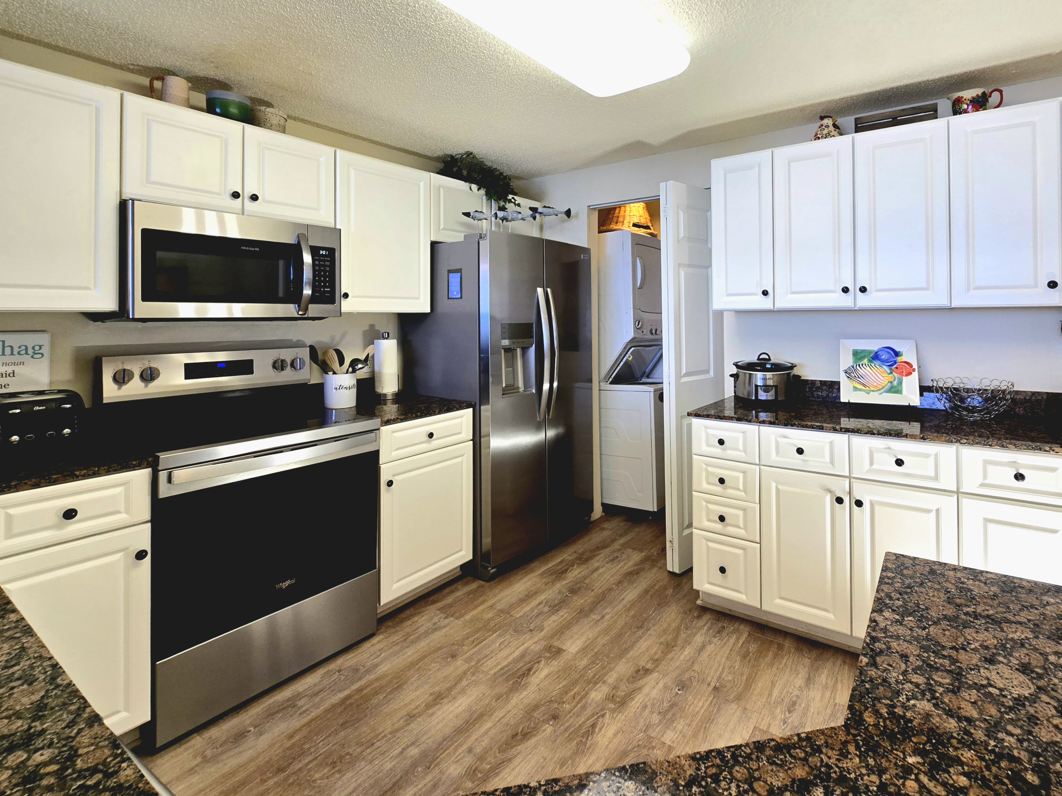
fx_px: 399
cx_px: 531
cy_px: 398
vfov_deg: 89.9
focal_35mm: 13
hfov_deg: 106.2
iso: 50
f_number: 2.2
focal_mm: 2.2
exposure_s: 1/60.2
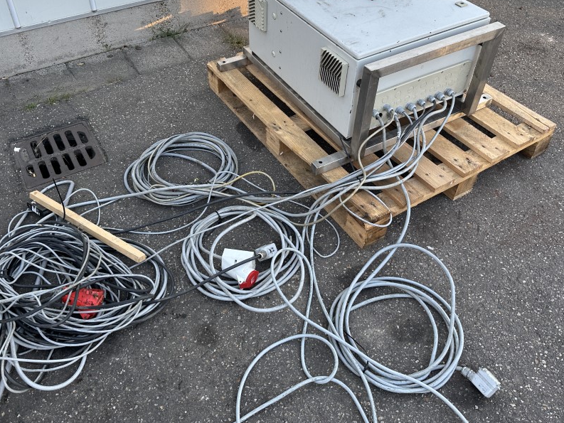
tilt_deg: -40.8
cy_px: 154
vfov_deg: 45.0
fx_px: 505
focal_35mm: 31
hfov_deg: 58.3
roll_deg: -1.4
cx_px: 259
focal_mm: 6.86
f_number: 1.78
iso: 64
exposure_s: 1/203
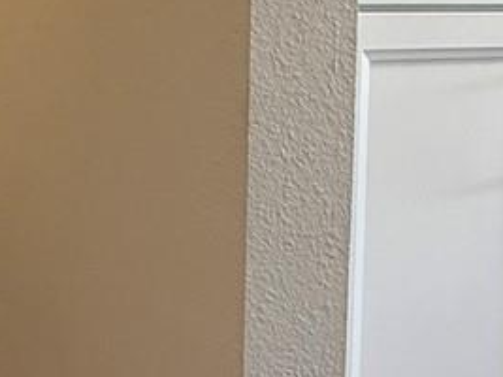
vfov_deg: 17.5
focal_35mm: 84
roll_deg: -1.5
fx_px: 1220
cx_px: 205
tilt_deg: -6.9
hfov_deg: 23.3
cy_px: 94
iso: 320
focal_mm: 2.22
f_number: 2.2
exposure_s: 1/120
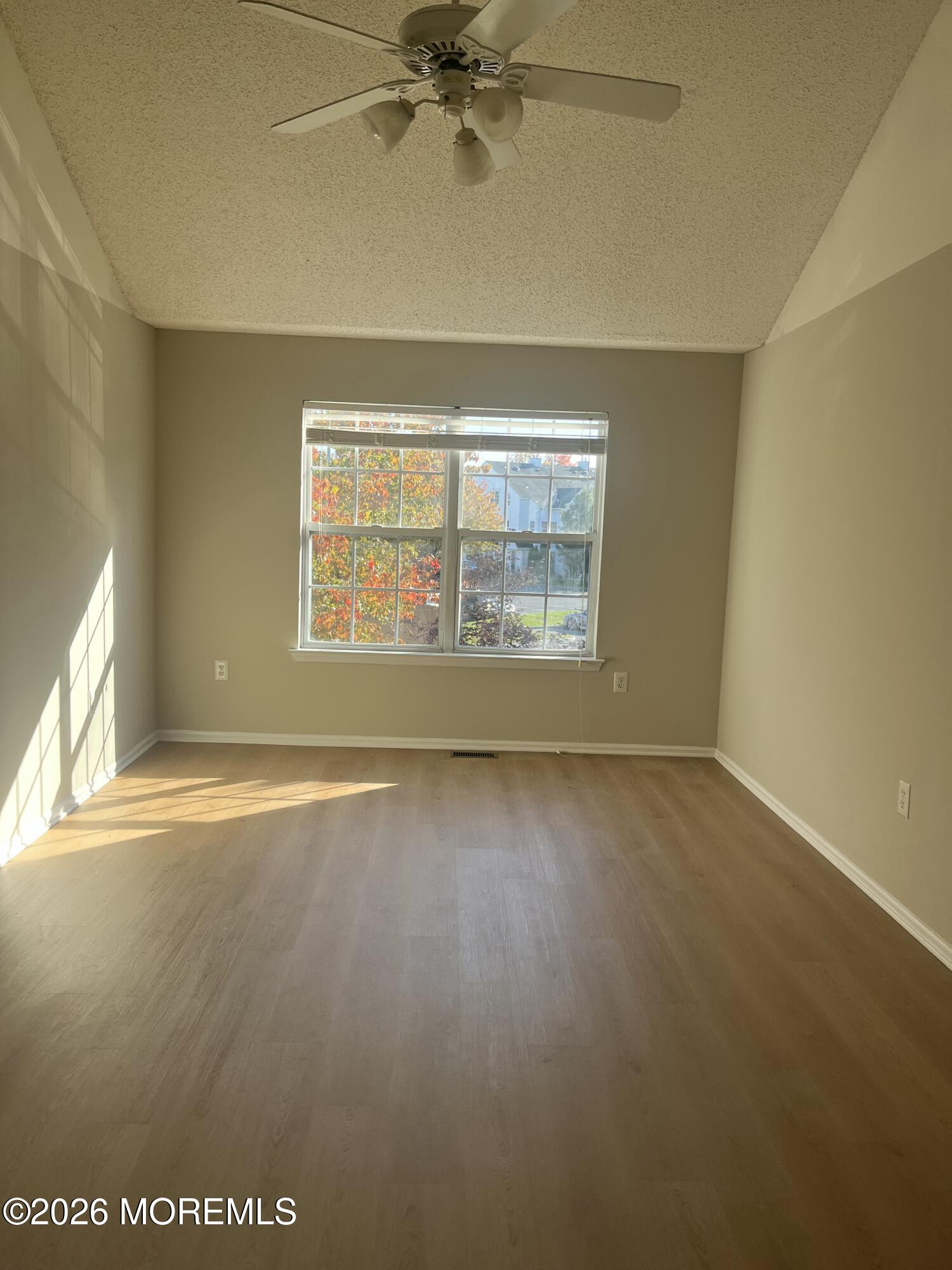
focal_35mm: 26
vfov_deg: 67.3
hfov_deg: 53.1
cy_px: 635
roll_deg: -0.6
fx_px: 953
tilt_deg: -5.2
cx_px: 476
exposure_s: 1/374
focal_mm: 5.1
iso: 50
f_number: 1.6
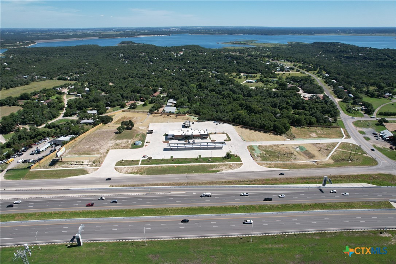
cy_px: 132
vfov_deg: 57.2
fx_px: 242
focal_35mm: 22
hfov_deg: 78.6
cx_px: 198
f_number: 2.8
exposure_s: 1/2500
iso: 130
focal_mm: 8.38
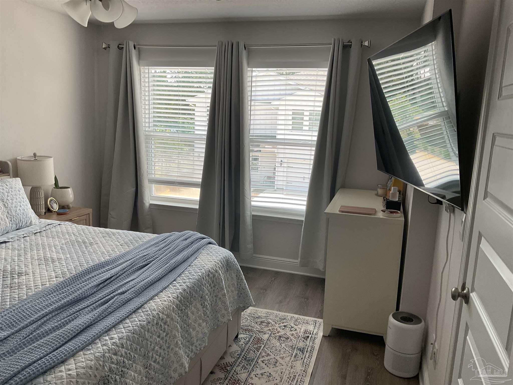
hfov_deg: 61.7
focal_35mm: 29
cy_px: 192
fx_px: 430
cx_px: 256
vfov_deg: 48.2
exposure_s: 1/122
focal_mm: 3
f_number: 1.8
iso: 32
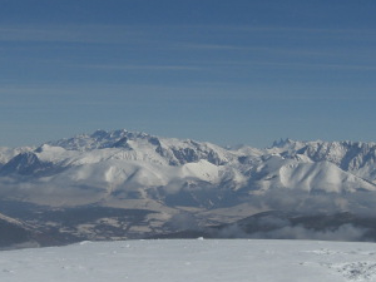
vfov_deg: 18.2
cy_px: 138
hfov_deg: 24.1
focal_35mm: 81
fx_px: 880
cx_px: 188
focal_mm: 7.9
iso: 80
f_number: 8
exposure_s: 1/800
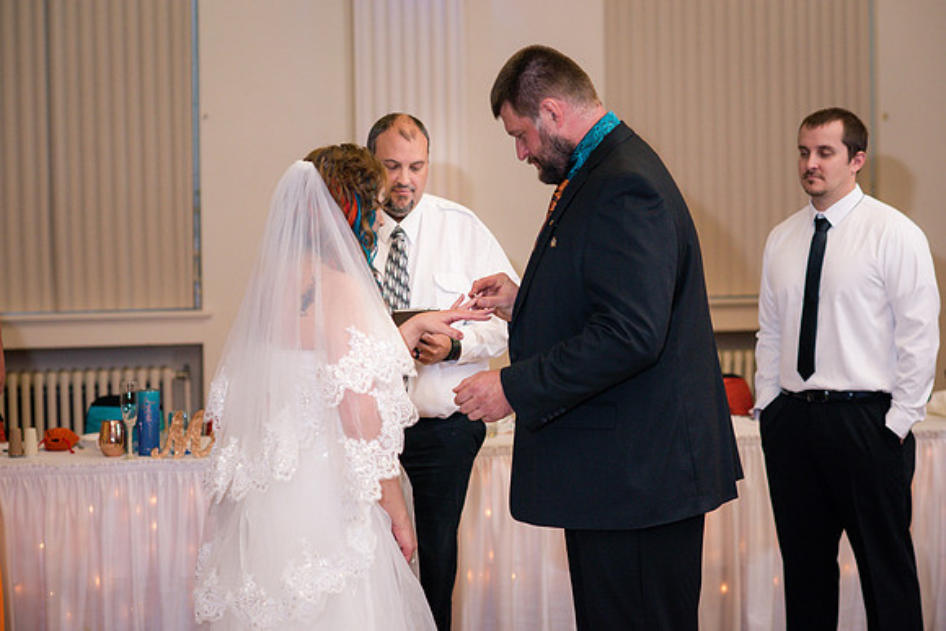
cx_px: 473
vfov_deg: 16.1
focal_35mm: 85
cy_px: 316
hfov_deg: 23.9
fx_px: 2234
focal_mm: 85
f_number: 3.2
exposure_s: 1/200
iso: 800
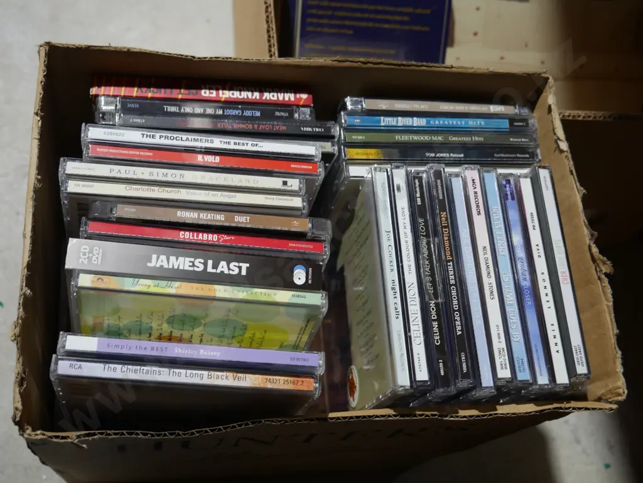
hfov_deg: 46.8
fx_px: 743
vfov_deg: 36.0
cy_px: 242
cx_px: 322
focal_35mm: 40
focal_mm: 20
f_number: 4.5
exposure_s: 1/60
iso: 500
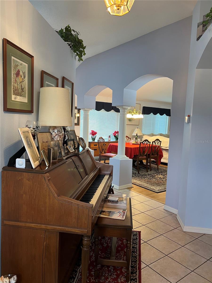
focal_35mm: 26
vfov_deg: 67.3
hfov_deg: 53.1
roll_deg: -1.6
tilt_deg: -4.4
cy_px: 142
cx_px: 106
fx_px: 212
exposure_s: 1/60
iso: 160
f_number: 1.5
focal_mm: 5.7
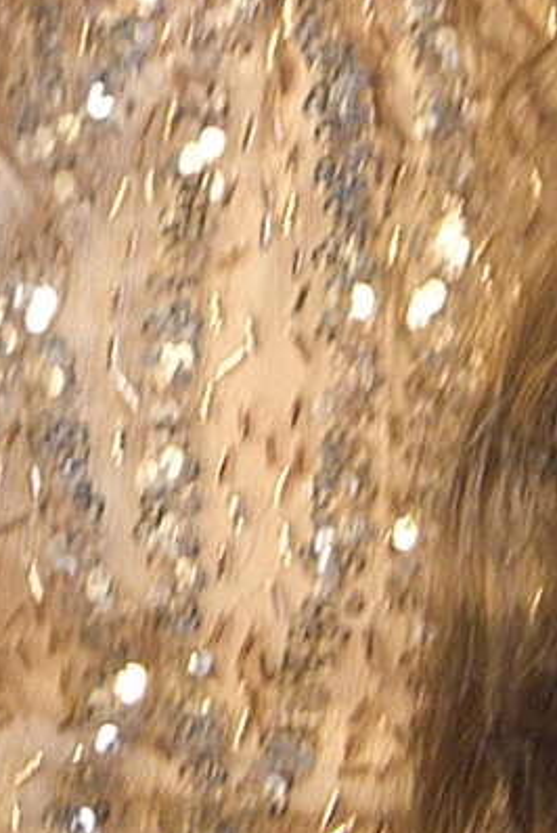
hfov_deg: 5.8
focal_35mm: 237
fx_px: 5496
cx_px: 40
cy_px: 98
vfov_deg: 8.6
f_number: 5.7
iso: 640
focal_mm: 35
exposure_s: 1/60
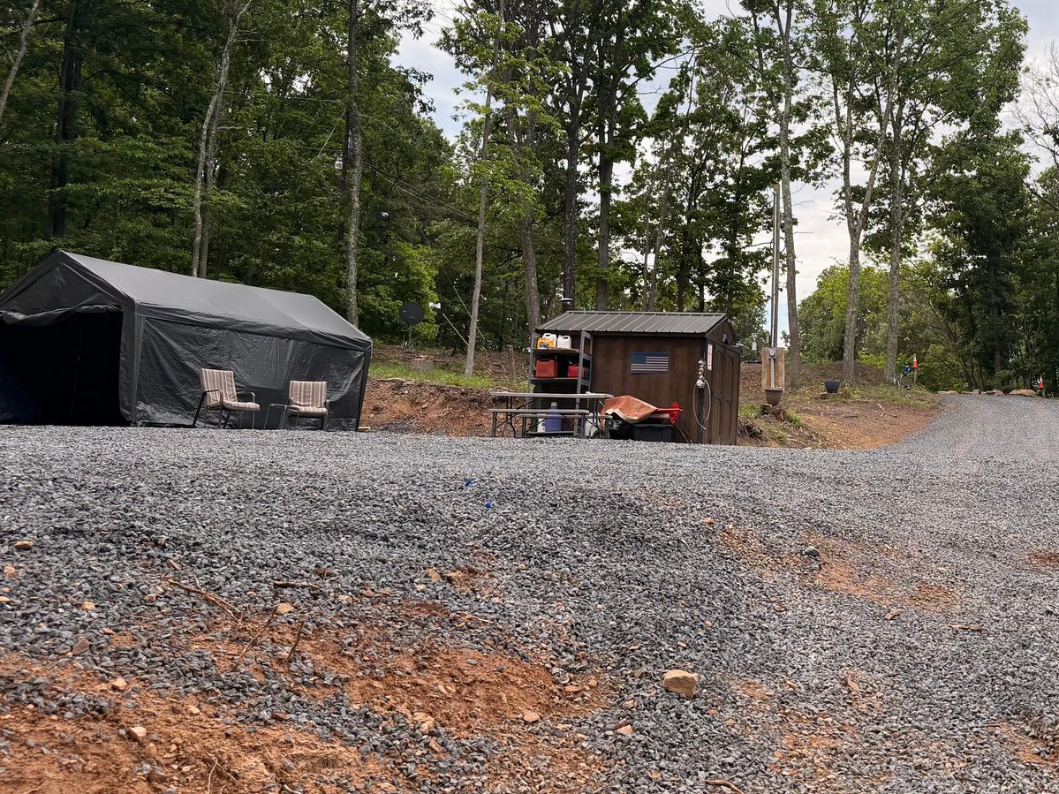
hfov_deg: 44.3
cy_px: 284
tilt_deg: +7.9
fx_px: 1254
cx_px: 794
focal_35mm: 41
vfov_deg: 34.9
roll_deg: +0.9
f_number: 1.78
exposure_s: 1/3584
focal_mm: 6.76
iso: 100
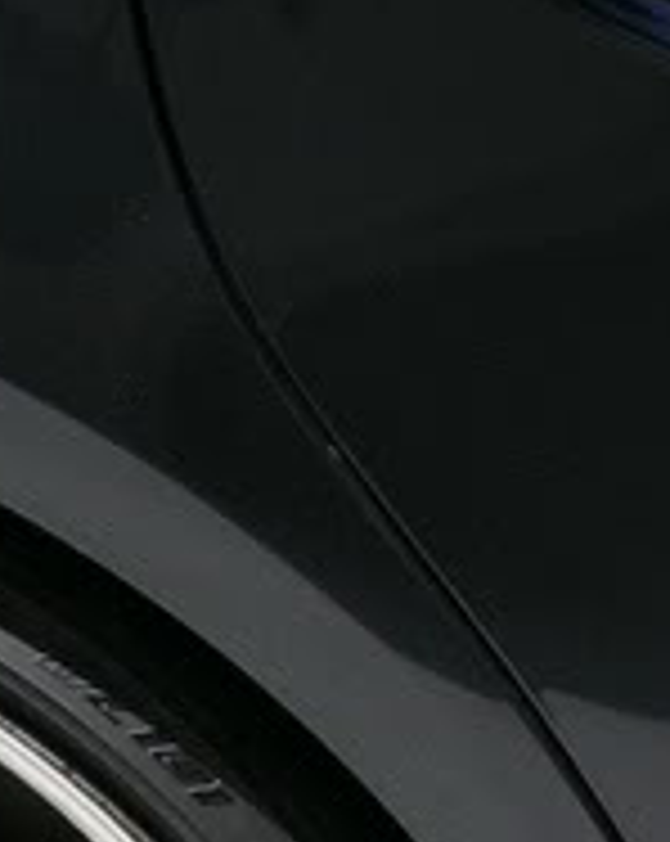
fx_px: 3727
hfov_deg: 10.2
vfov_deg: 12.1
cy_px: 1346
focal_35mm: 150
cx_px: 724
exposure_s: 1/206
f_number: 5.6
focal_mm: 5.8
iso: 50
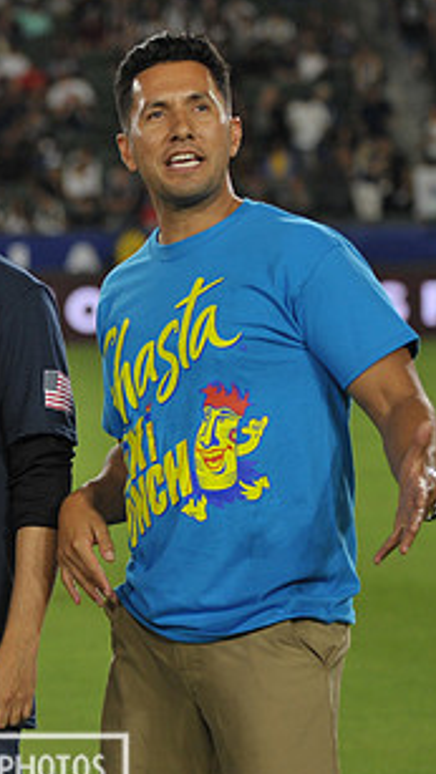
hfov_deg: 6.4
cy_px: 388
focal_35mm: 188
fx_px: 3859
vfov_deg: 11.5
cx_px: -50
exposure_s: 1/1000
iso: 1250
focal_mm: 95
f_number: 2.8
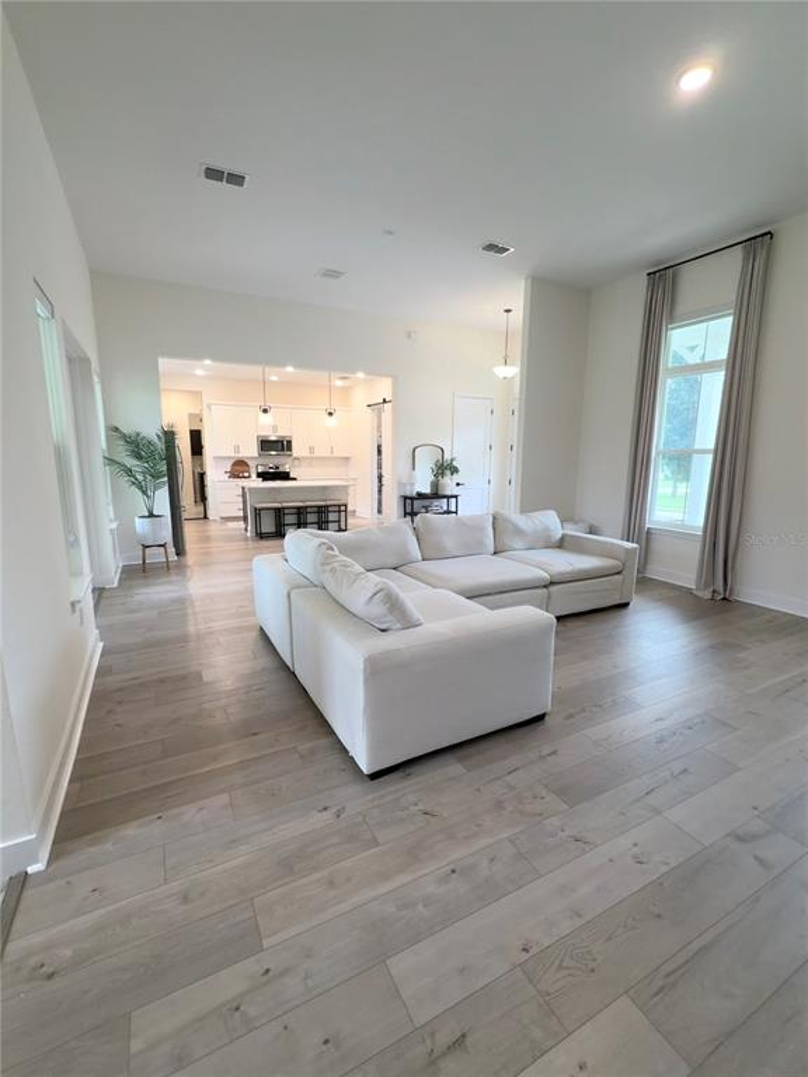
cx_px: 404
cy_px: 538
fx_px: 436
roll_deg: -0.8
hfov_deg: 85.7
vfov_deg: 102.1
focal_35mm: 14
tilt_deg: -8.0
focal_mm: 2.22
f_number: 2.2
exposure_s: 1/120
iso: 125
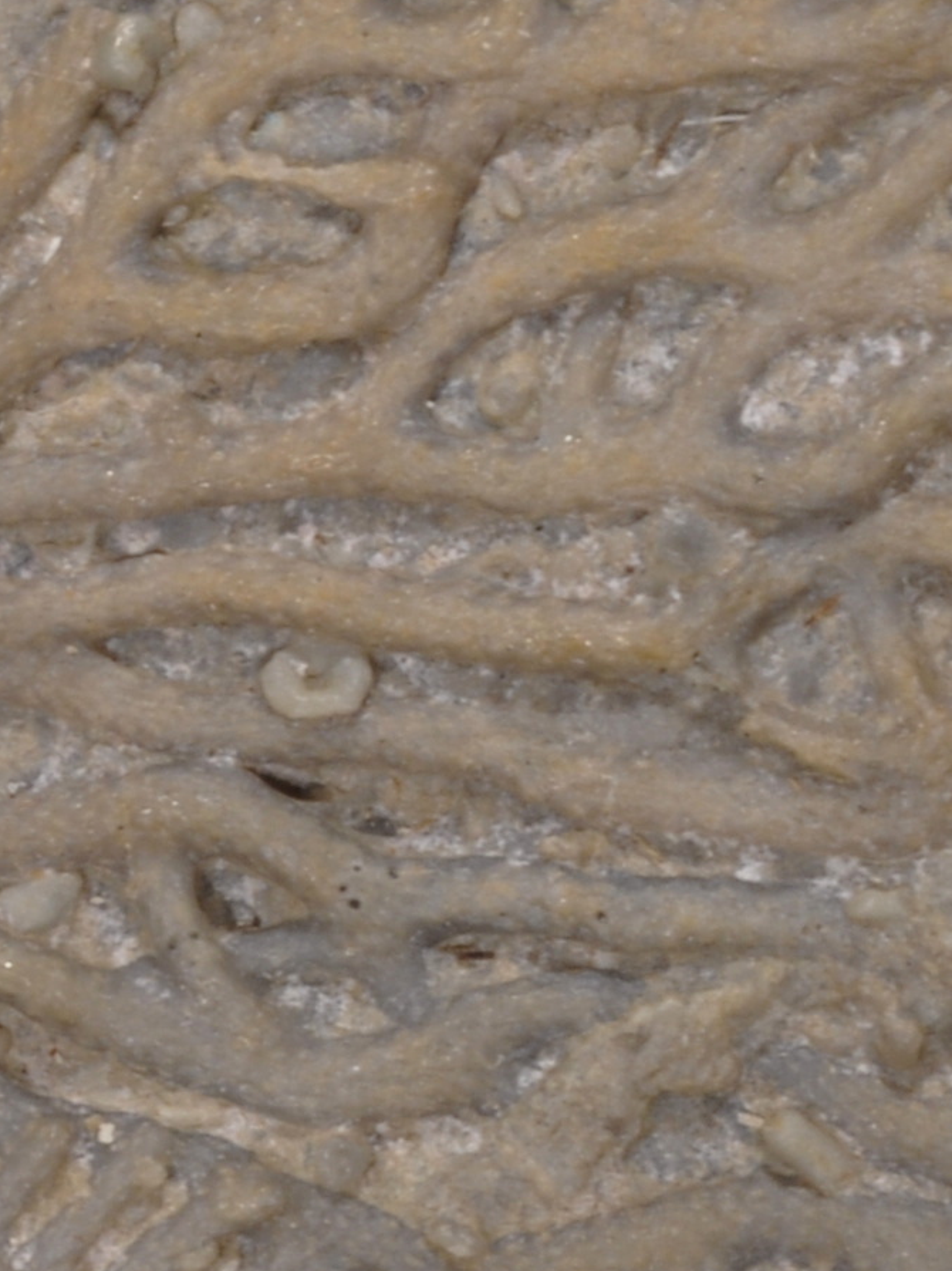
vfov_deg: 6.4
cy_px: 509
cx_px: -685
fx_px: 11409
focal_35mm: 311
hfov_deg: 4.7
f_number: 40
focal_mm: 60
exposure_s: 1/5
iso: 200
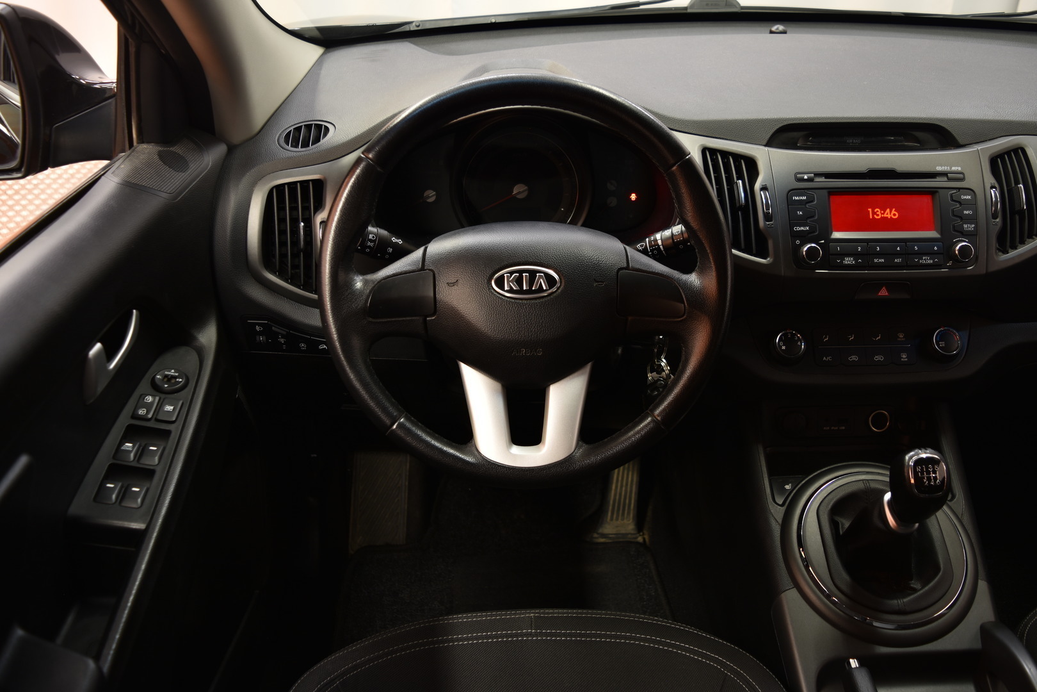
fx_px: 907
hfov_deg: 59.5
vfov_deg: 41.7
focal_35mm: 32
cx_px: 518
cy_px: 346
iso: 100
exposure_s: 1/6
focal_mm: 21
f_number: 3.8
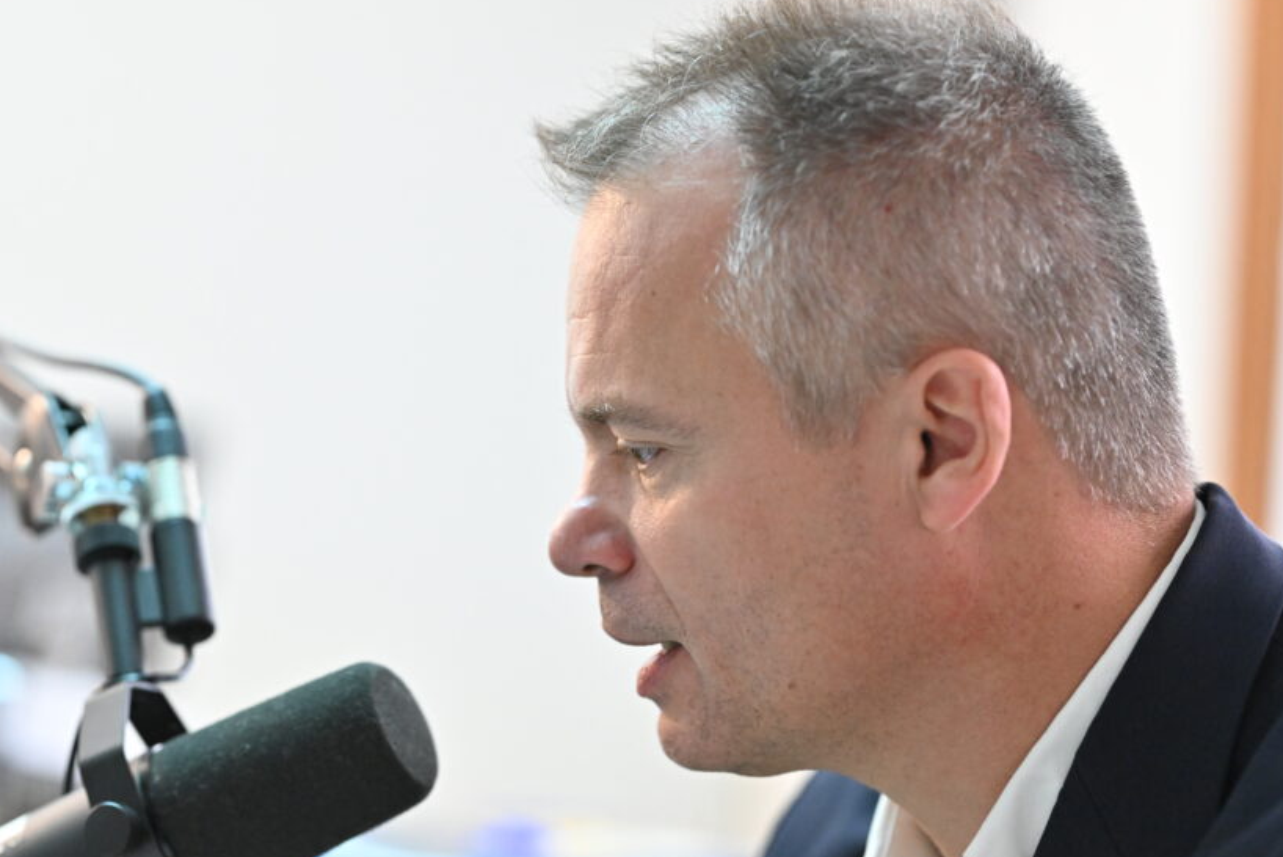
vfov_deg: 8.1
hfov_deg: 12.1
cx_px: 489
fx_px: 6025
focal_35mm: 169
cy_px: 487
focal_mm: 135
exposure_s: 1/160
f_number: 2.2
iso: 5600
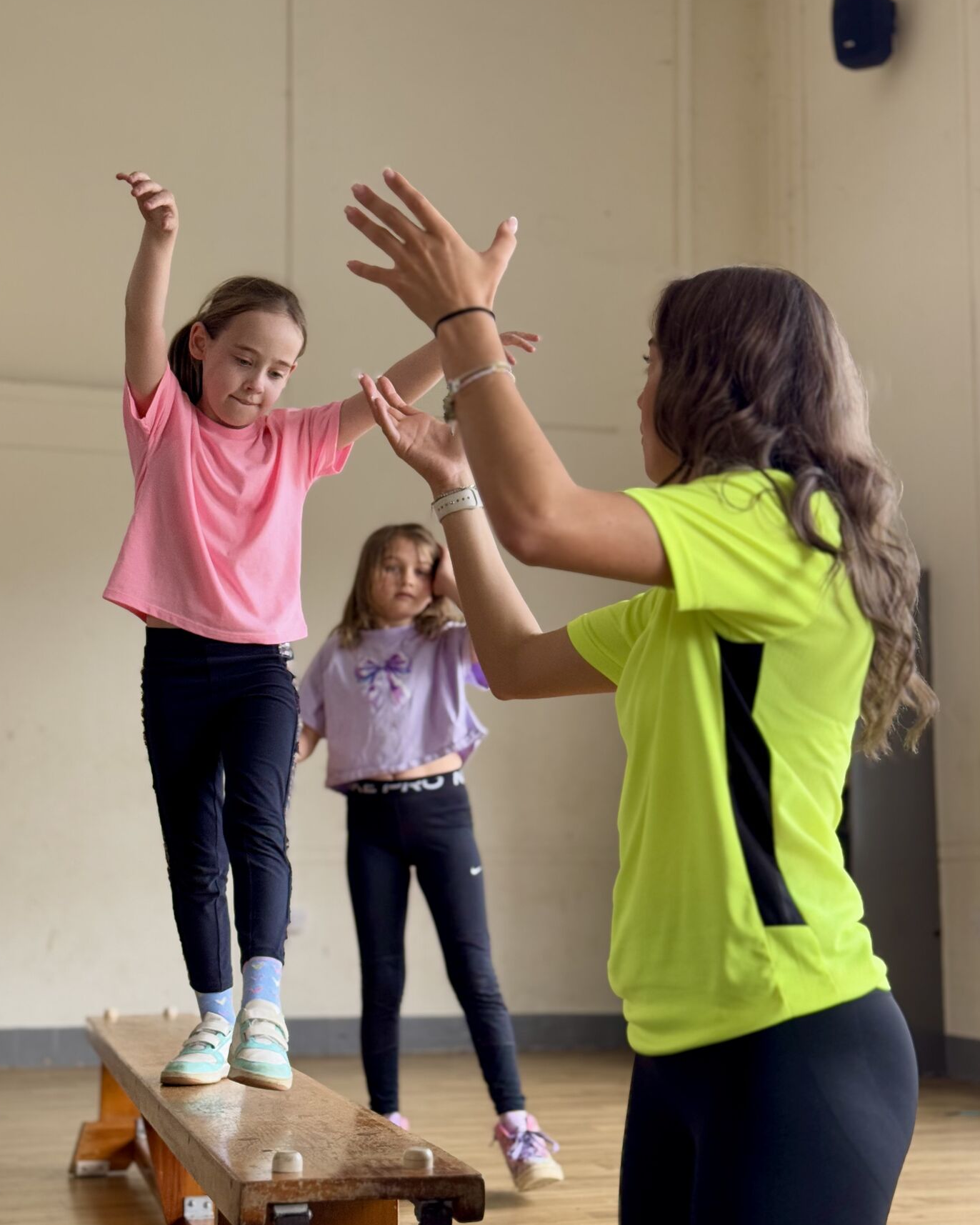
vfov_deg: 36.6
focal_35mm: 51
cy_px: 645
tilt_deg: +7.5
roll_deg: +0.1
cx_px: 489
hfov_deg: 29.7
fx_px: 1849
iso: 100
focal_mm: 6.76
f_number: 1.78
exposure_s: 1/119
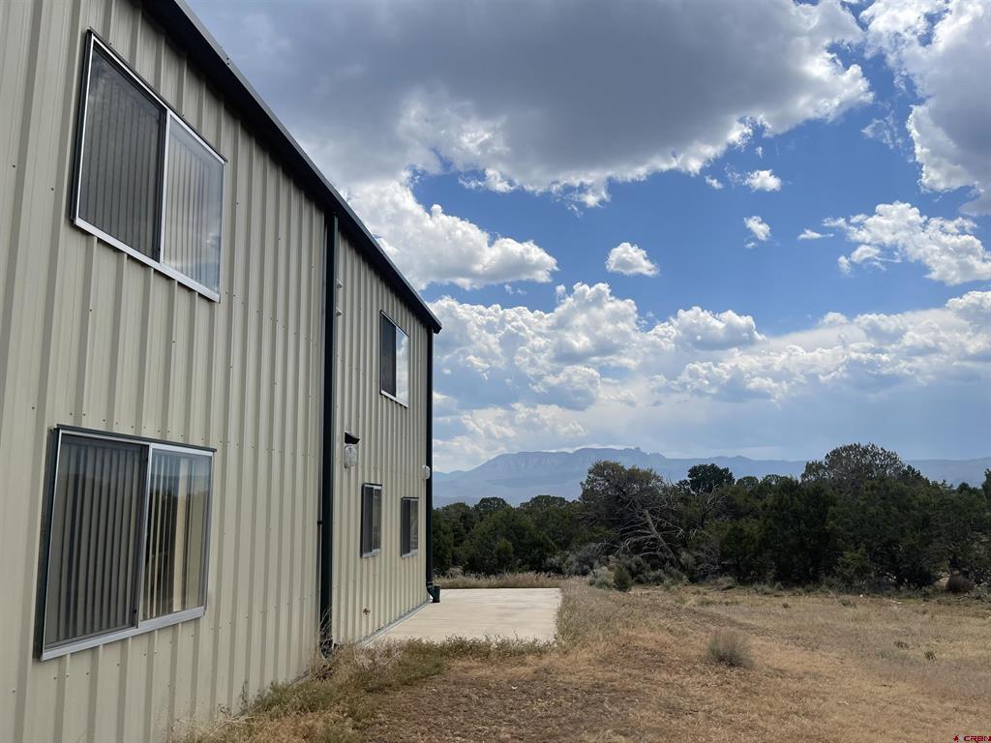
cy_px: 372
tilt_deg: +10.6
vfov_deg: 53.1
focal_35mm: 26
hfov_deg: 67.3
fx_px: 744
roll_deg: +0.6
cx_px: 496
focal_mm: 5.1
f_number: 1.6
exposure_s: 1/6579
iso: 32
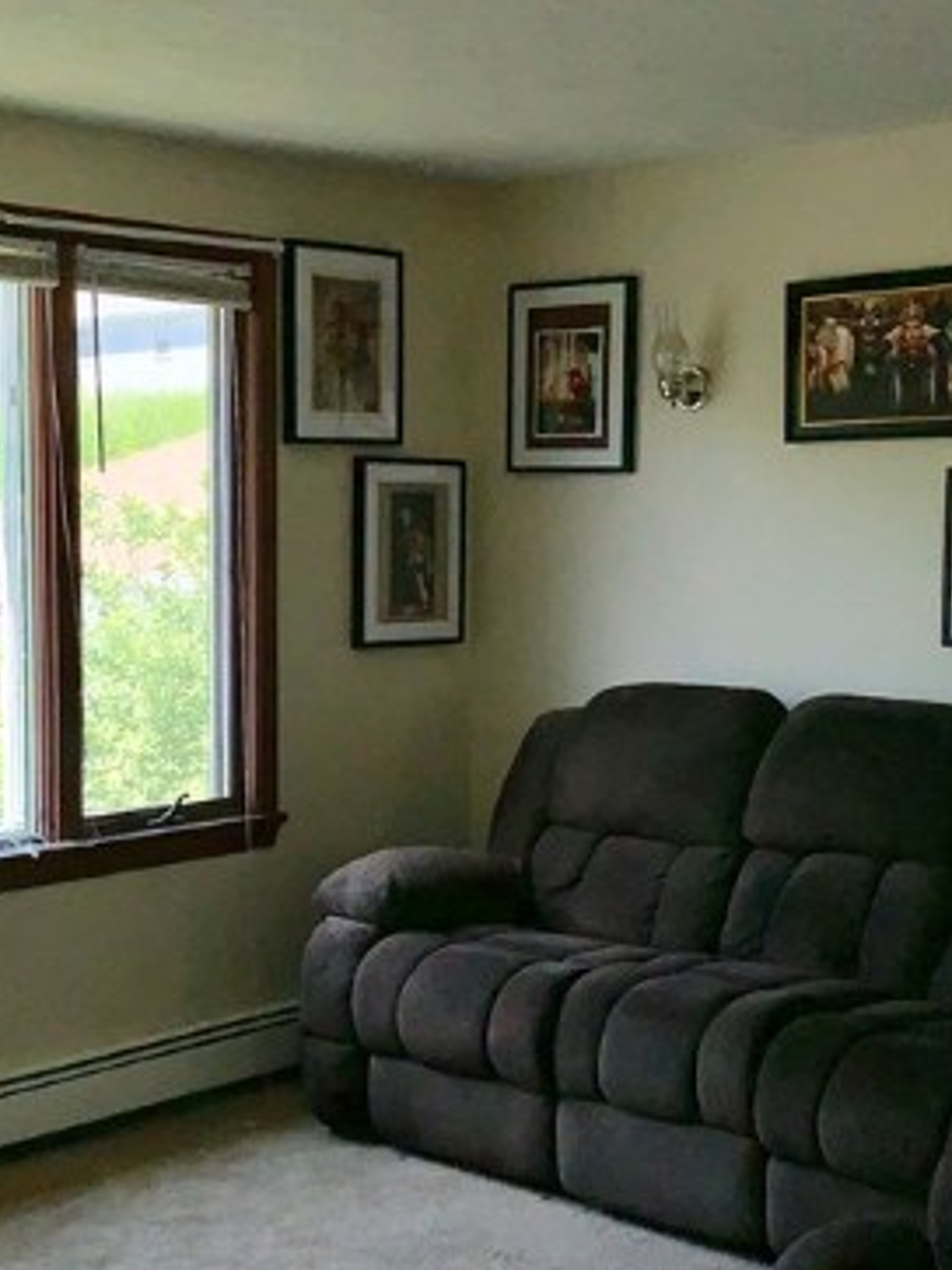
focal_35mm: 55
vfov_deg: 34.9
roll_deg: +0.1
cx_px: 424
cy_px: 686
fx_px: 2018
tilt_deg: -4.3
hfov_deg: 26.5
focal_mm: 4.25
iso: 25
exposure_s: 1/864
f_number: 1.8
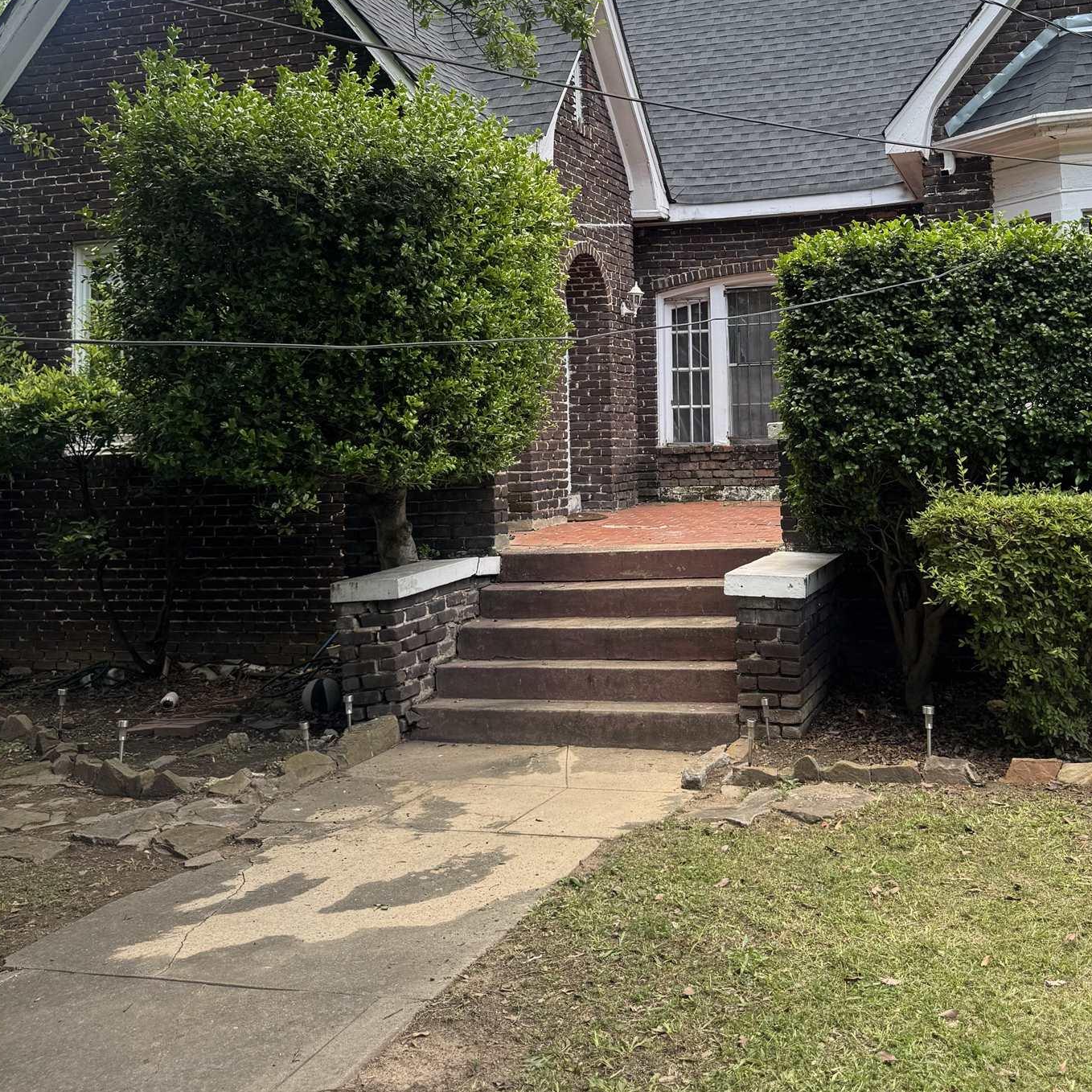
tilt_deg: +7.9
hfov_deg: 45.6
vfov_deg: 45.0
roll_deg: +0.4
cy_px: 325
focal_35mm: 36
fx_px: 1285
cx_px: 688
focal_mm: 6.76
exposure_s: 1/609
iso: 80
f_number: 1.78
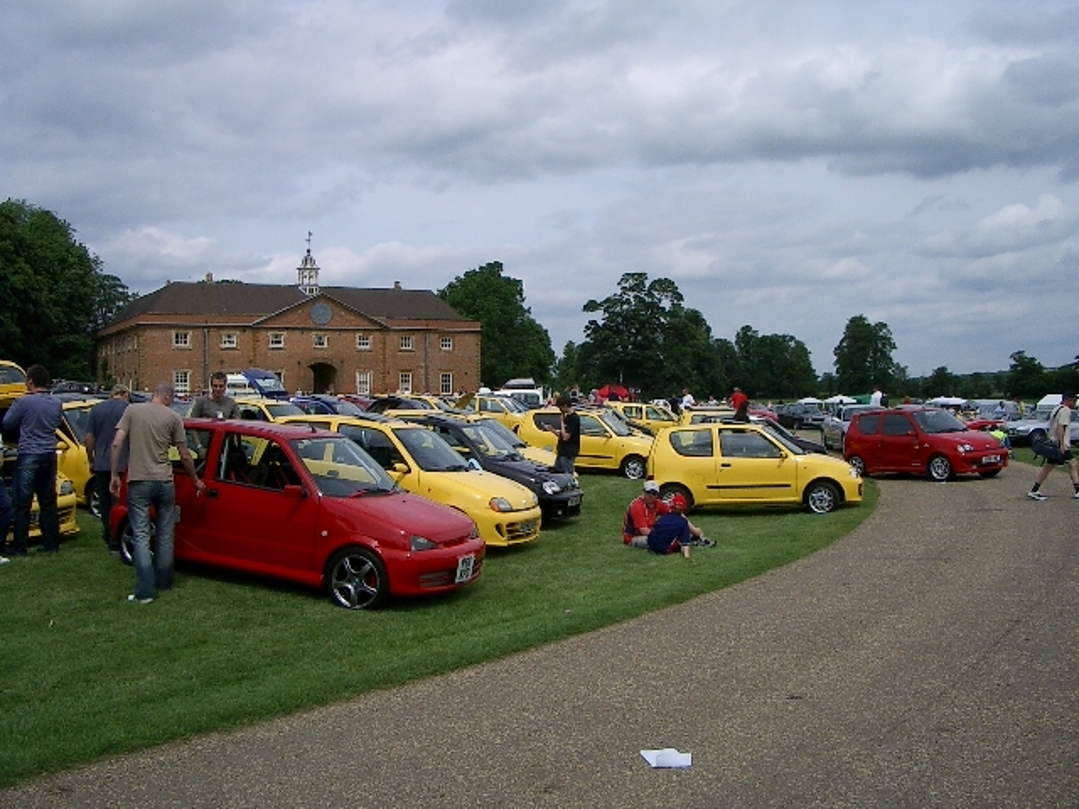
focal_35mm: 35
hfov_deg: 52.6
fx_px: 1091
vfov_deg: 40.7
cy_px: 404
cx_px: 540
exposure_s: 1/800
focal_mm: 5.8
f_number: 4.3
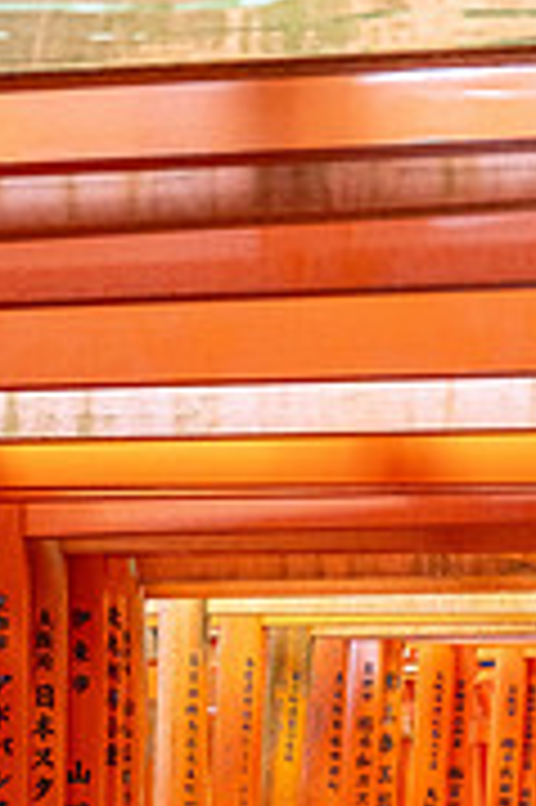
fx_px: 1410
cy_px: 919
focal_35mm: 63
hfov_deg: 21.2
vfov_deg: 28.5
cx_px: 455
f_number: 4
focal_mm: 25
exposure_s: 1/500
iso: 5000
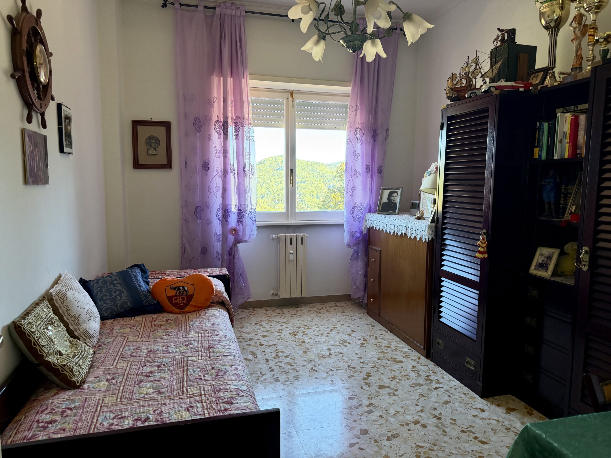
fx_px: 424
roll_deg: -0.2
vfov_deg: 56.8
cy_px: 229
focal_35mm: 24
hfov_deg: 71.6
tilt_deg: -6.3
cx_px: 306
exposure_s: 1/125
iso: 200
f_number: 1.78
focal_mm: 6.76
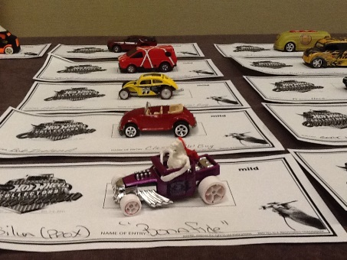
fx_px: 441
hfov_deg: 42.9
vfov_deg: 32.9
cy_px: 130
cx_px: 174
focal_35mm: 44
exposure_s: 1/30
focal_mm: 2.03
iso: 80
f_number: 2.4
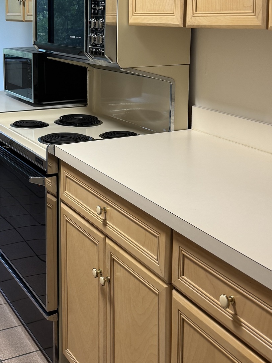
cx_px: 51
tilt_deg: -9.2
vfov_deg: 36.5
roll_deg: +1.0
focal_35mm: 51
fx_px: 534
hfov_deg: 27.9
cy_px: 85
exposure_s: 1/60
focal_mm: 6.76
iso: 125
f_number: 1.78
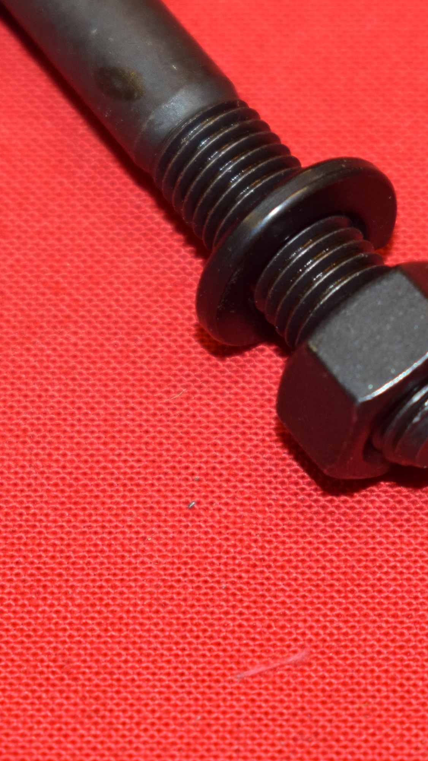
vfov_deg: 11.1
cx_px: 210
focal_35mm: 194
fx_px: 3918
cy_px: 242
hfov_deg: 6.3
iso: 500
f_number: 5.6
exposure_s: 1/80
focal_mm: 55
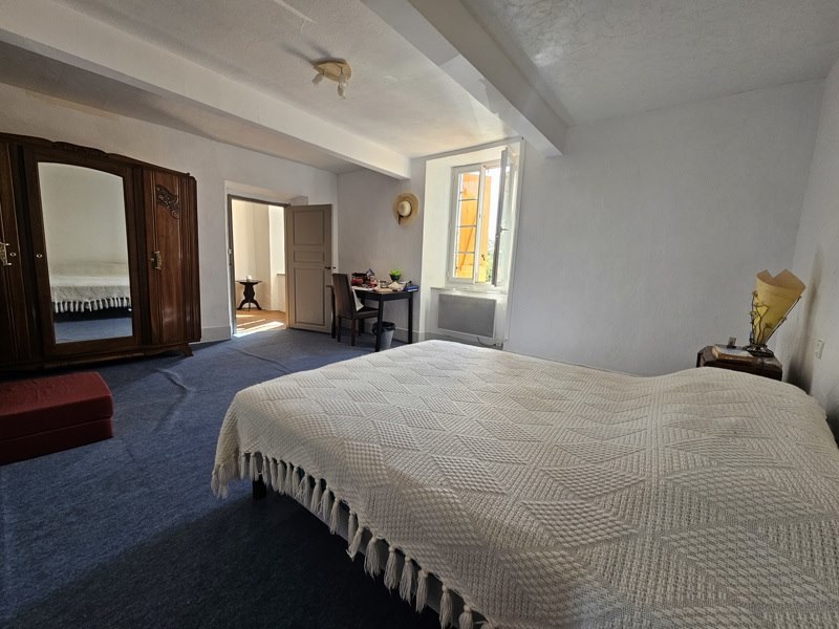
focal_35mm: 13
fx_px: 315
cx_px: 420
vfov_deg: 89.9
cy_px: 314
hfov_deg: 106.2
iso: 80
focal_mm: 2.2
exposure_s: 1/70.8
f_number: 2.2
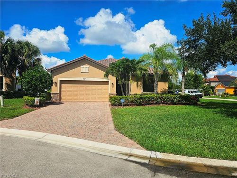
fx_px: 157
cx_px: 118
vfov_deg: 58.9
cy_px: 89
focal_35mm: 23
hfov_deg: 73.9
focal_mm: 6.3
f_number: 1.7
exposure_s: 1/1780
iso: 10
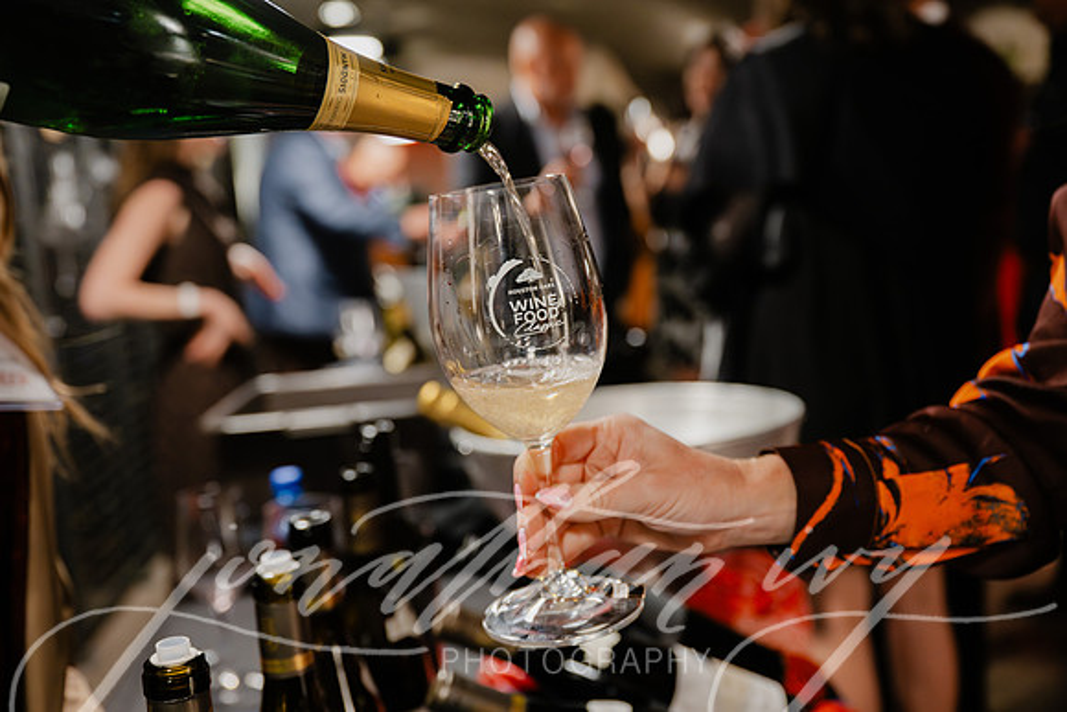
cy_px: 356
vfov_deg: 31.9
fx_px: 1245
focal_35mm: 42
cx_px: 534
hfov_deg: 46.4
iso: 3200
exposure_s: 1/60
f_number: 3.5
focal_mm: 42
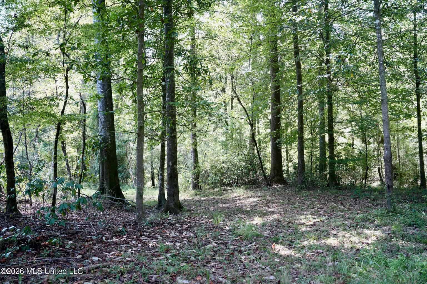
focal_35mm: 24
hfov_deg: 73.8
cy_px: 142
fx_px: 285
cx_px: 214
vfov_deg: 53.1
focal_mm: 24
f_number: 2.8
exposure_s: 1/50
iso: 160
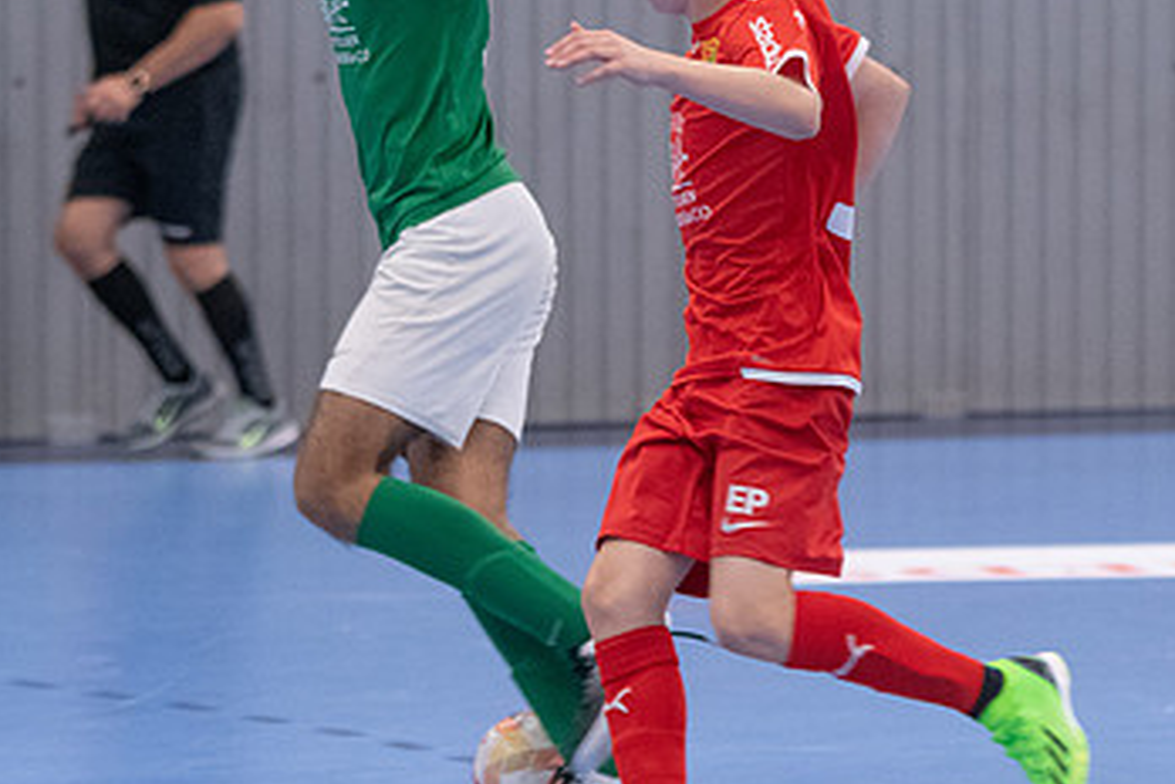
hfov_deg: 7.5
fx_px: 8910
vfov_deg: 5.0
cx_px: 547
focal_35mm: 273
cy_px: 316
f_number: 3.2
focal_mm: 100
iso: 3600
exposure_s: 1/400
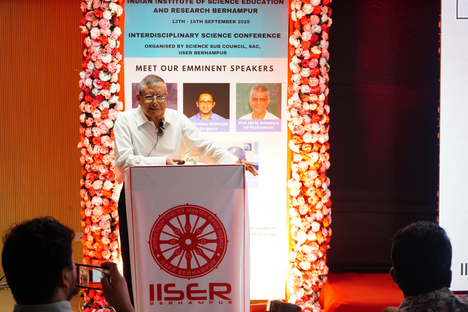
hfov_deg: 32.4
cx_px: 234
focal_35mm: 62
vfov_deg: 21.9
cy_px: 156
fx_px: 806
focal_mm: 62
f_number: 5.6
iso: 2000
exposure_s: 1/80
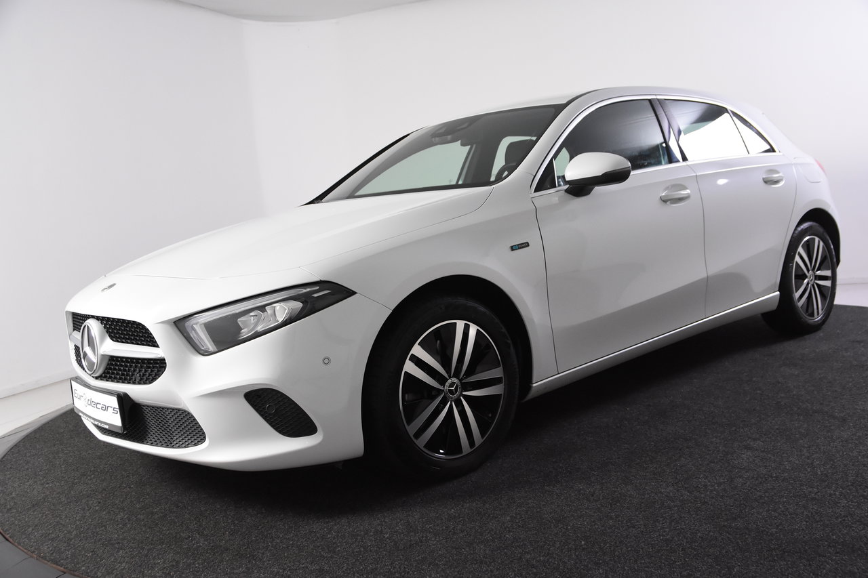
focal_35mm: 36
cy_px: 289
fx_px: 868
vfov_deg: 36.9
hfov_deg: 53.1
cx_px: 434
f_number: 5
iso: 1600
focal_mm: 24
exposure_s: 1/60
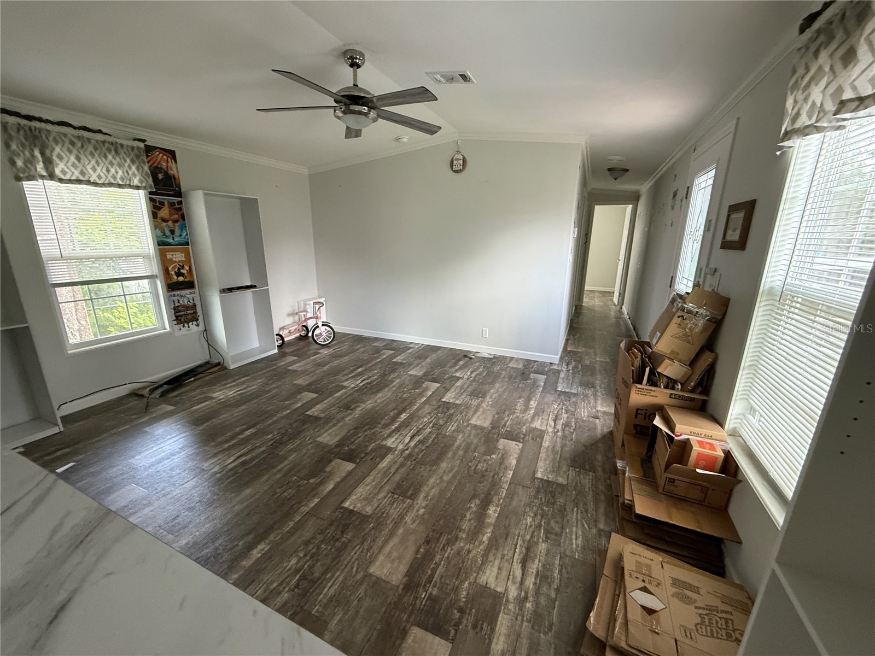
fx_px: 354
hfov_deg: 102.1
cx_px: 438
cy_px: 328
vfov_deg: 85.7
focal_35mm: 14
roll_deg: -0.1
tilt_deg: -10.3
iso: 320
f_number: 2.2
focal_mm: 2.22
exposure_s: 1/67
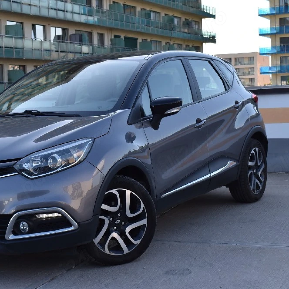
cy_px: 145
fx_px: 690
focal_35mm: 73
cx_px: 96
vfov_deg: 23.7
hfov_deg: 23.6
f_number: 8
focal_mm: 38
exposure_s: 1/250
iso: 250
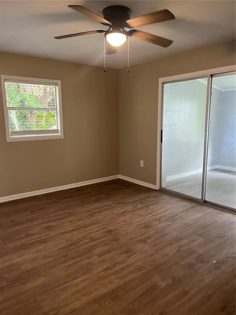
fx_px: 236
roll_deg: -0.3
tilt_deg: -8.4
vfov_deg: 67.3
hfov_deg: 53.1
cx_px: 118
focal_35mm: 26
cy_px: 158
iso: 320
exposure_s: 1/60
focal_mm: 5.1
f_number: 1.6
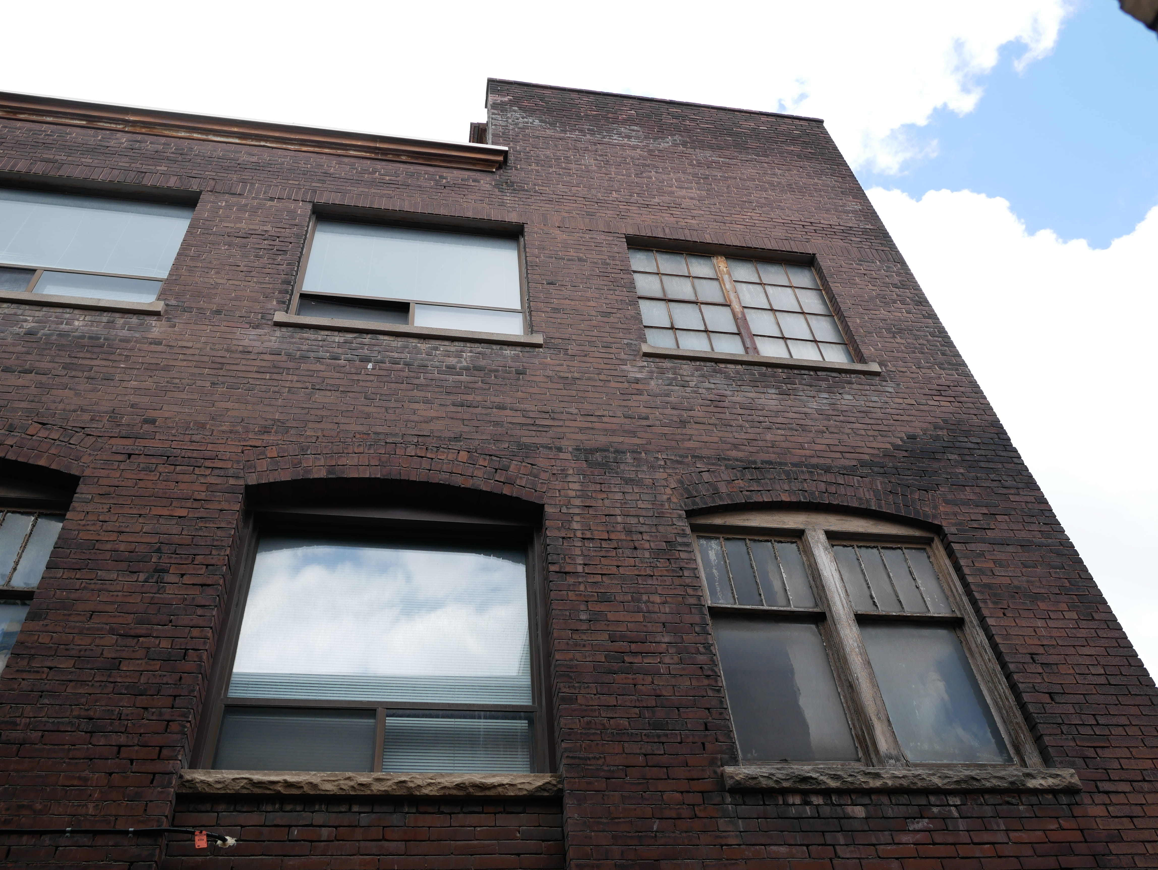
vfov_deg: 46.8
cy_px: 435
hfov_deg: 59.9
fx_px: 1004
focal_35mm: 30
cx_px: 579
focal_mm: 15
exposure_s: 1/500
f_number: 3.5
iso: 200
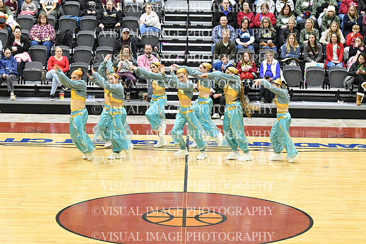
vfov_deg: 11.2
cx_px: 183
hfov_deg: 16.6
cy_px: 122
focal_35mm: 123
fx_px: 1251
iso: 5000
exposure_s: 1/250
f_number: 4
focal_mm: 82
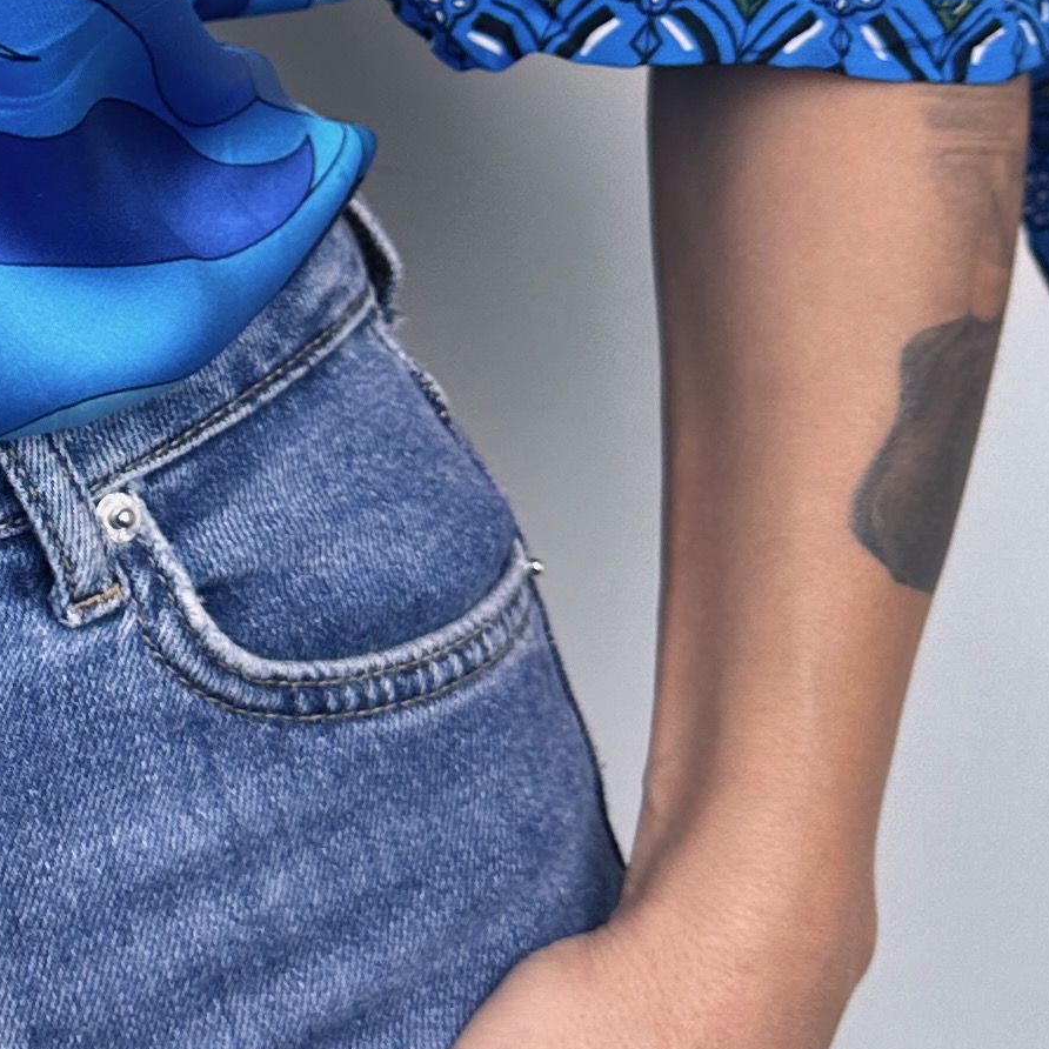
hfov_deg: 17.8
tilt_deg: -5.0
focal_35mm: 89
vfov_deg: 19.1
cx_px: -436
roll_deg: -0.3
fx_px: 3051
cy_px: 96
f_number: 1.78
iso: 64
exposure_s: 1/100
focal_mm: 6.86
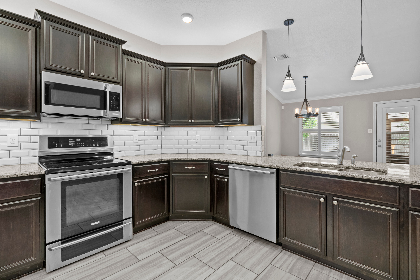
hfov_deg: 96.7
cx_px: 210
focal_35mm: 16
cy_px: 140
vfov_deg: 73.7
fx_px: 187
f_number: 7.1
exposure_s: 1/2
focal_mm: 16
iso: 320
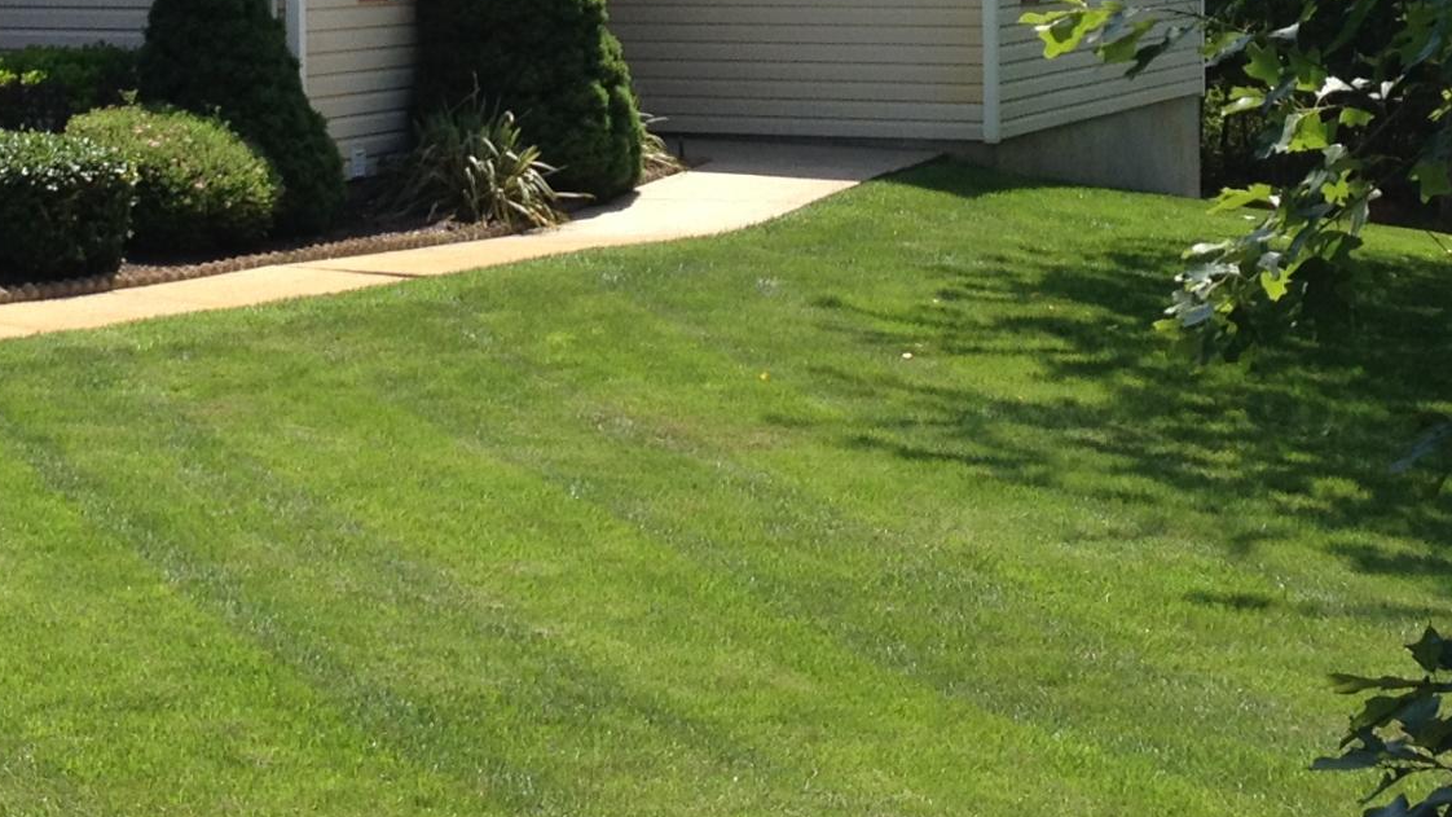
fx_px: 3927
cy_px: -75
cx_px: 475
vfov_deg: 11.7
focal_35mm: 102
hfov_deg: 20.9
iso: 50
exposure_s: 1/767
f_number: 2.4
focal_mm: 4.28
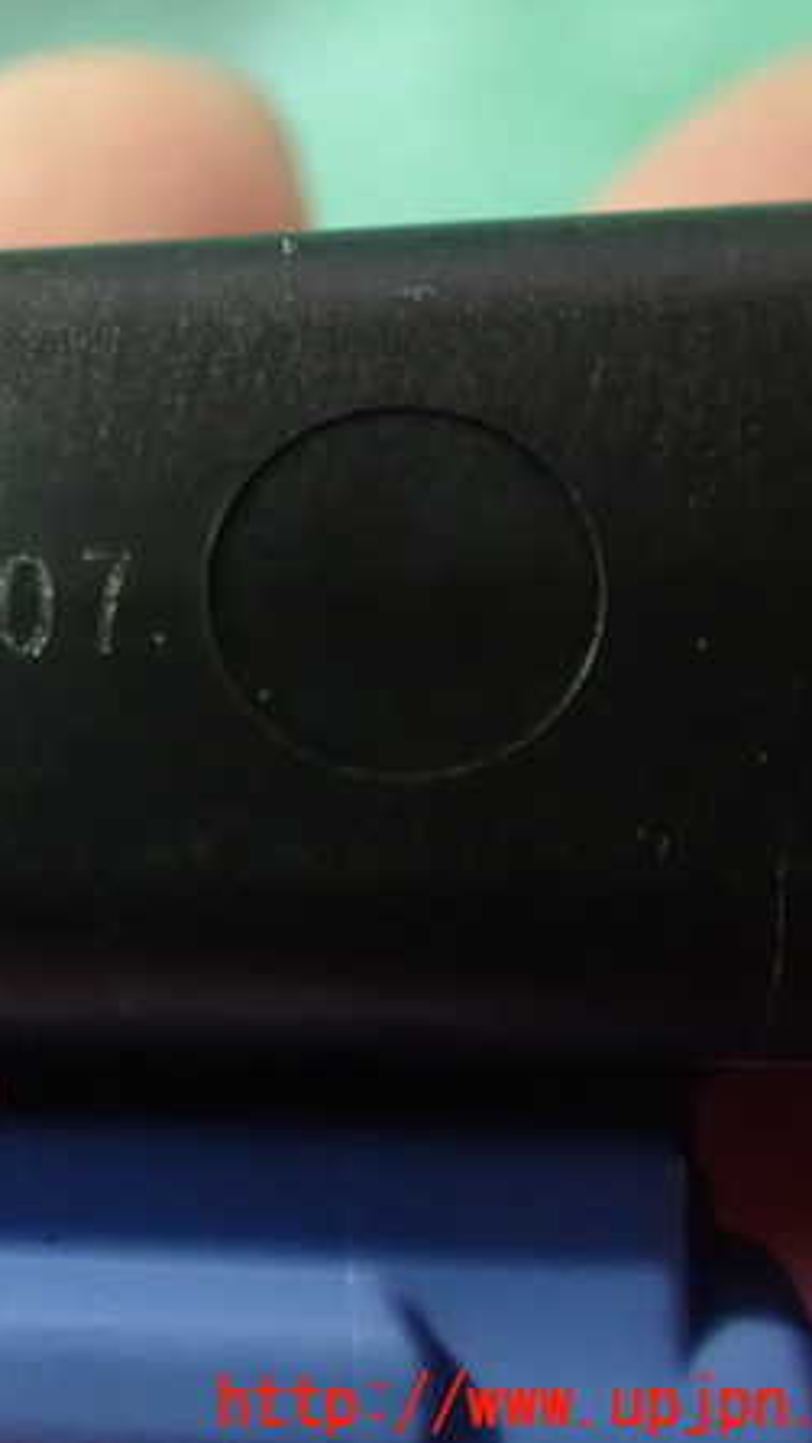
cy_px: 718
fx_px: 1684
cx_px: -23
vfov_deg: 46.4
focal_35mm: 44
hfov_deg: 25.6
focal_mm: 5.4
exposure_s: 1/30
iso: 1250
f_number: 2.3
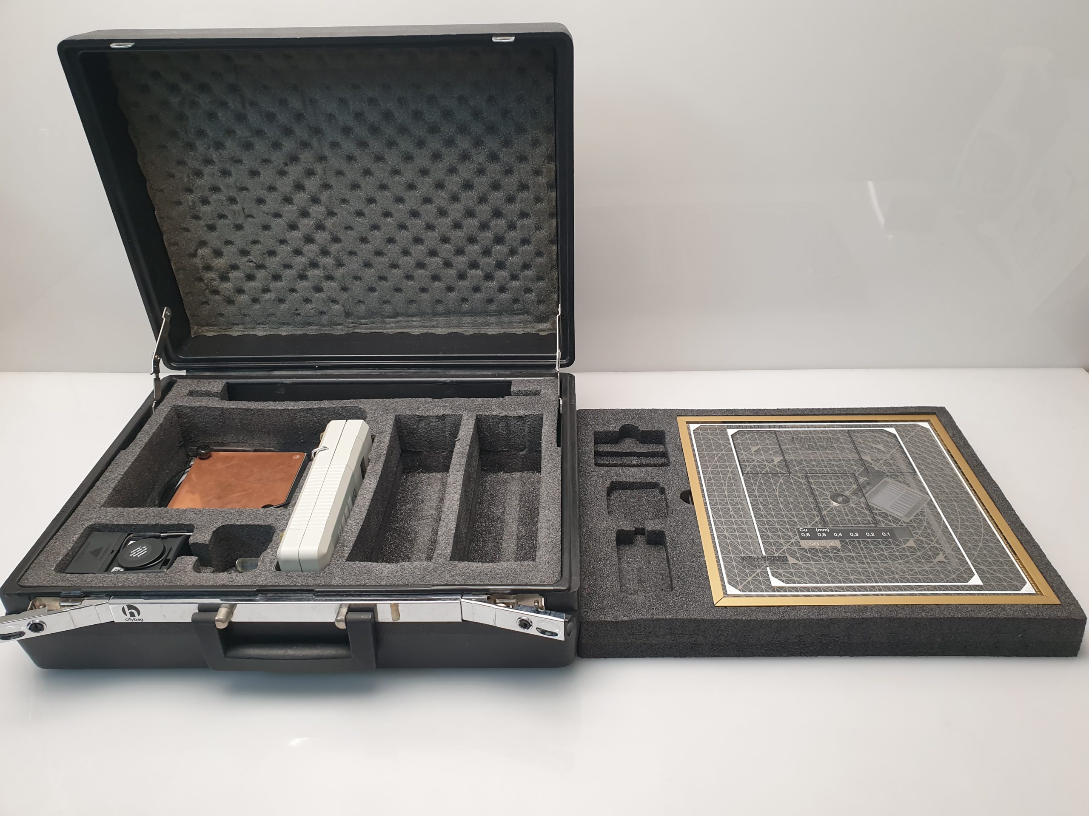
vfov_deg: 53.1
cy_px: 408
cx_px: 544
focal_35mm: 26
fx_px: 818
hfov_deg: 67.3
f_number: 2.4
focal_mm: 4.3
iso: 100
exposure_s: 1/50
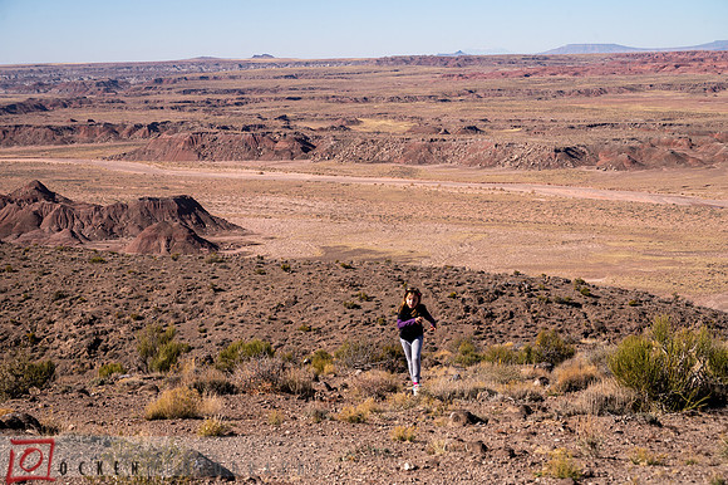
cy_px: 242
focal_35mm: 70
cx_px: 364
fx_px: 1415
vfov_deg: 19.4
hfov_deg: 28.9
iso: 200
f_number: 8
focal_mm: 70
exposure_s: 1/1250
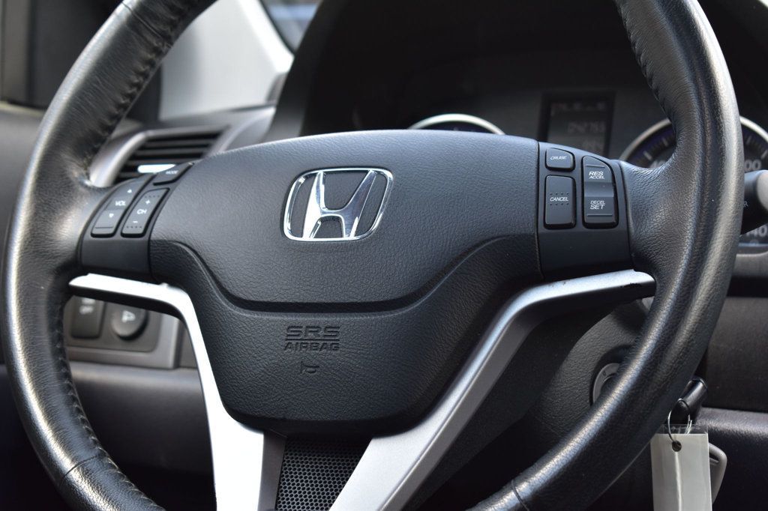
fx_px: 1759
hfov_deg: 24.6
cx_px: 384
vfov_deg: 16.5
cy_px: 256
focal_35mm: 82
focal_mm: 55
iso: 400
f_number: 8
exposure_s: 1/50
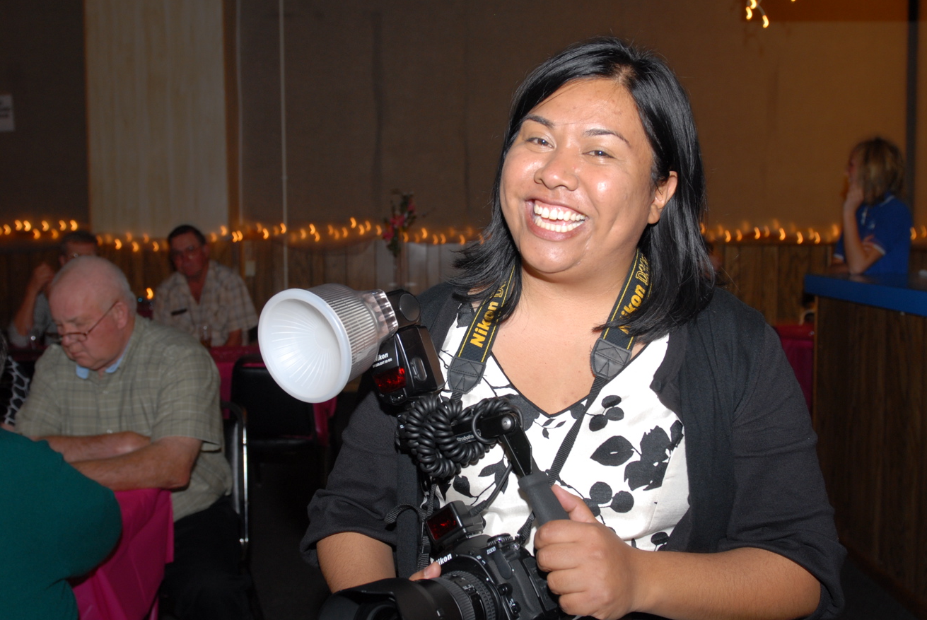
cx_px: 461
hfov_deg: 46.8
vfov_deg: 32.3
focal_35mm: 42
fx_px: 1070
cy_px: 304
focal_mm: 27
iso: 250
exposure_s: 1/15
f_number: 4.5
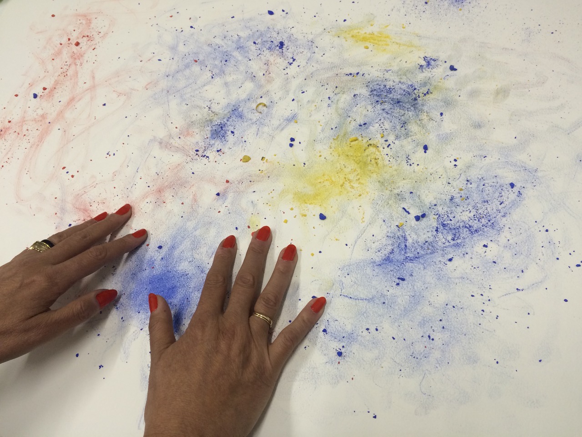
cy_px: 218
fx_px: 488
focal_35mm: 29
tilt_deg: -62.6
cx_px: 291
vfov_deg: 48.2
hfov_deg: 61.7
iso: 100
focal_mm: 4.15
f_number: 2.2
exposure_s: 1/33
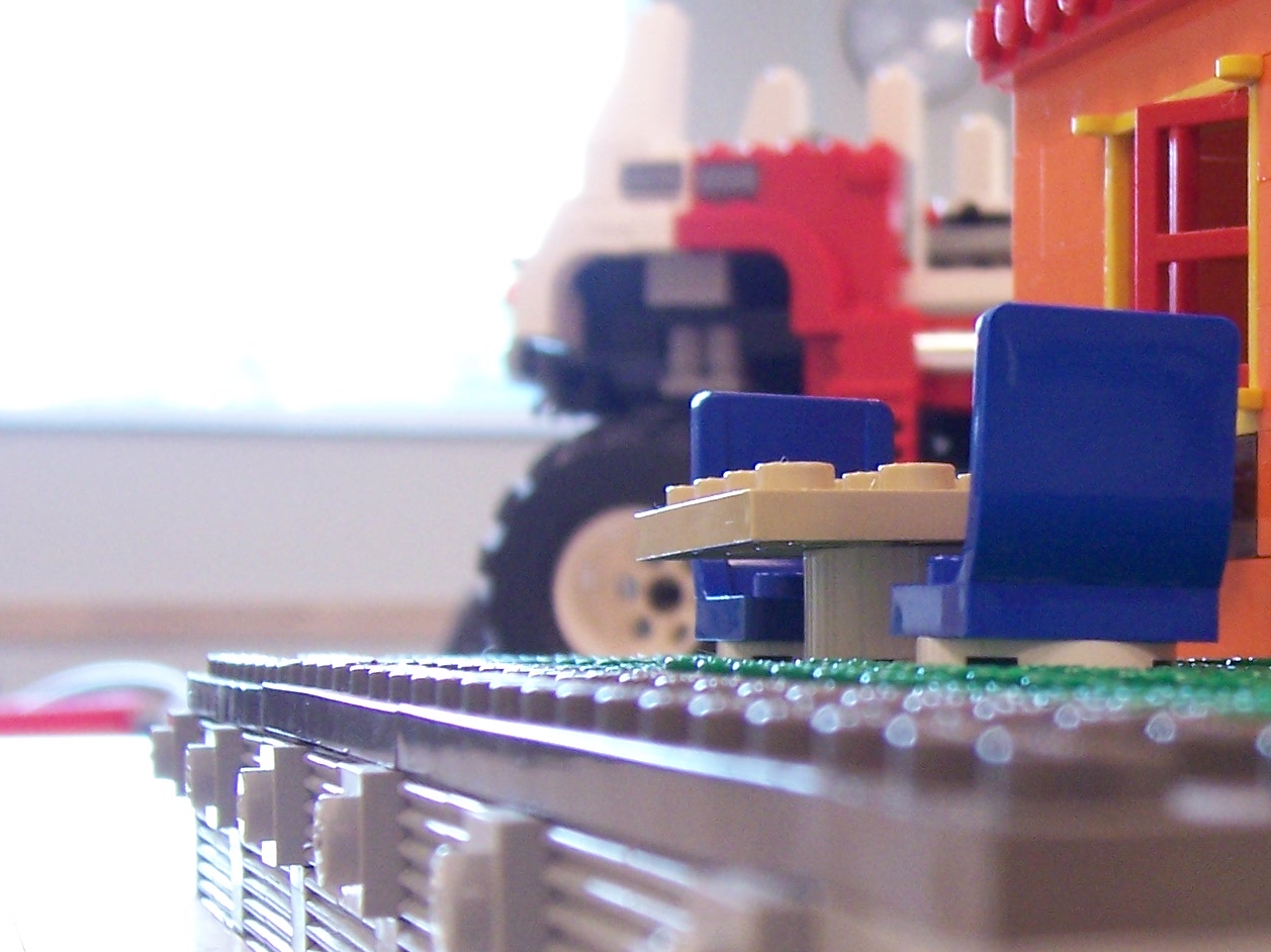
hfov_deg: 23.0
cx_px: 1239
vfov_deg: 18.0
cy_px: 573
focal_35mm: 82
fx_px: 3010
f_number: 4
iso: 140
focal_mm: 6.7
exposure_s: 1/15
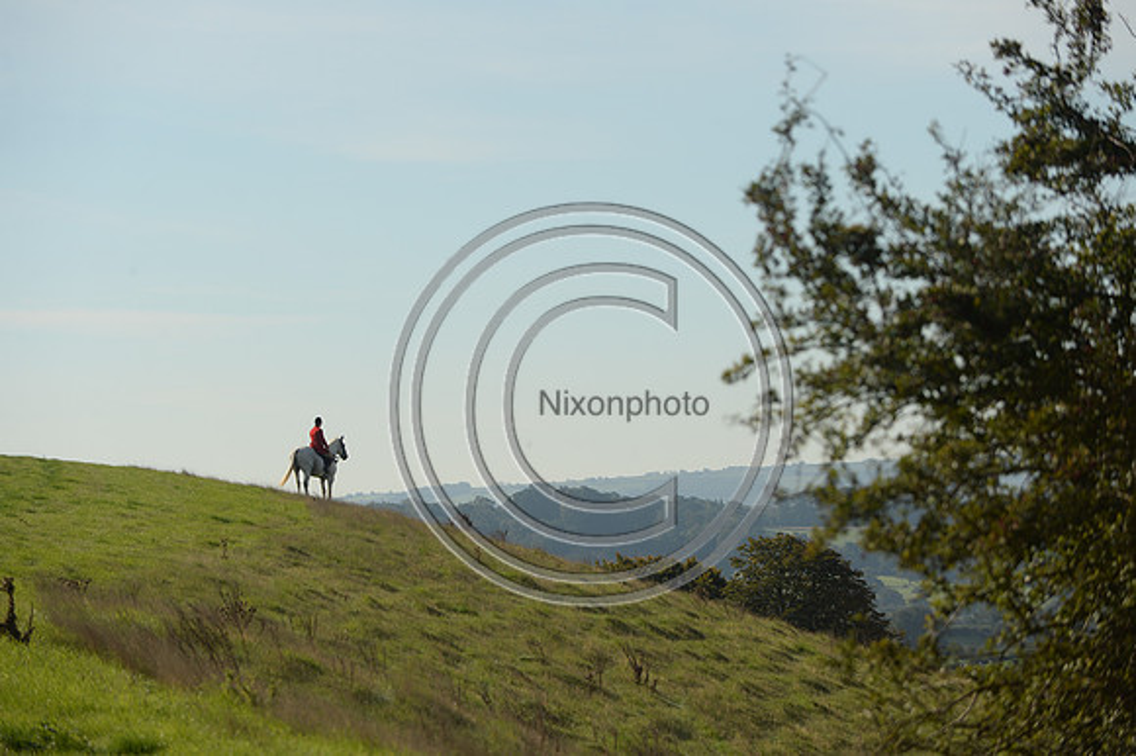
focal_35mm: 200
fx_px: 6307
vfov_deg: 6.9
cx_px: 568
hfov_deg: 10.3
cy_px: 378
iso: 280
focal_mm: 200
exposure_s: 1/1250
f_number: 5.6
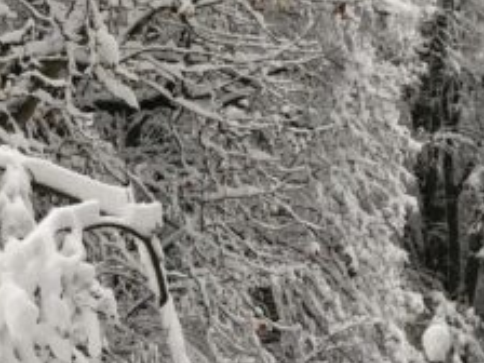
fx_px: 1790
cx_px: -80
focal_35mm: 128
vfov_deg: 11.6
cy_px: 203
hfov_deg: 14.9
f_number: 1.8
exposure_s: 1/120
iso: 64
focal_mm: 3.99
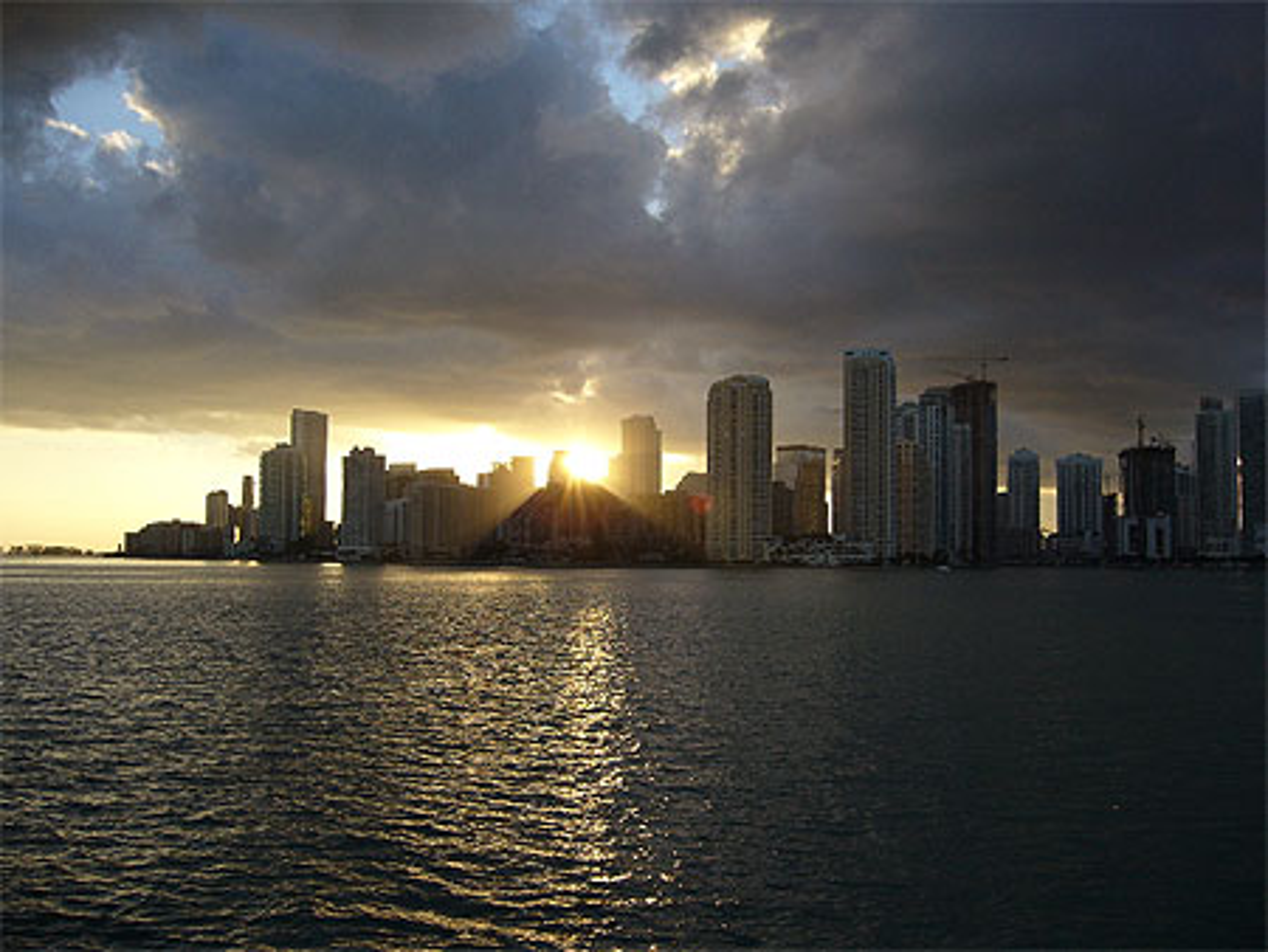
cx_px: 634
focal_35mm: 35
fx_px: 1283
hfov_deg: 52.6
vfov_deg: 40.7
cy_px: 476
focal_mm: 5.8
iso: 80
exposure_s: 1/500
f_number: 2.8
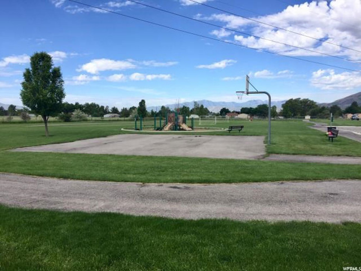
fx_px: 302
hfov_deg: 61.7
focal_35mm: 29
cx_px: 180
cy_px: 136
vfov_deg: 48.2
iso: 32
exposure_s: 1/1236
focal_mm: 4.15
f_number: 2.2
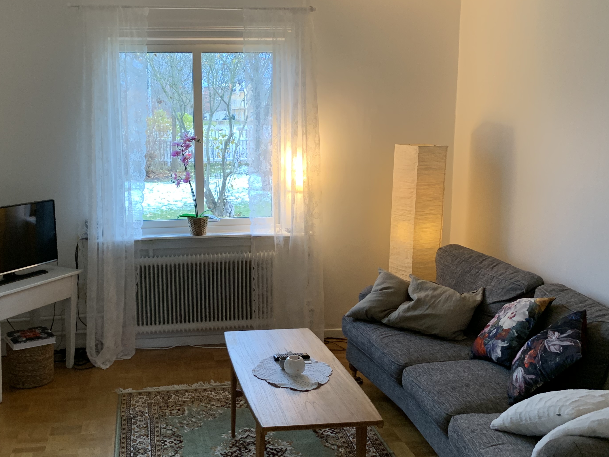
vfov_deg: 37.7
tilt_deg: -9.8
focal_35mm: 38
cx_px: 230
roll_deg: +1.3
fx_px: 669
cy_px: 243
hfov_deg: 48.5
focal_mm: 4.25
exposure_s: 1/50
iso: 250
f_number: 1.8
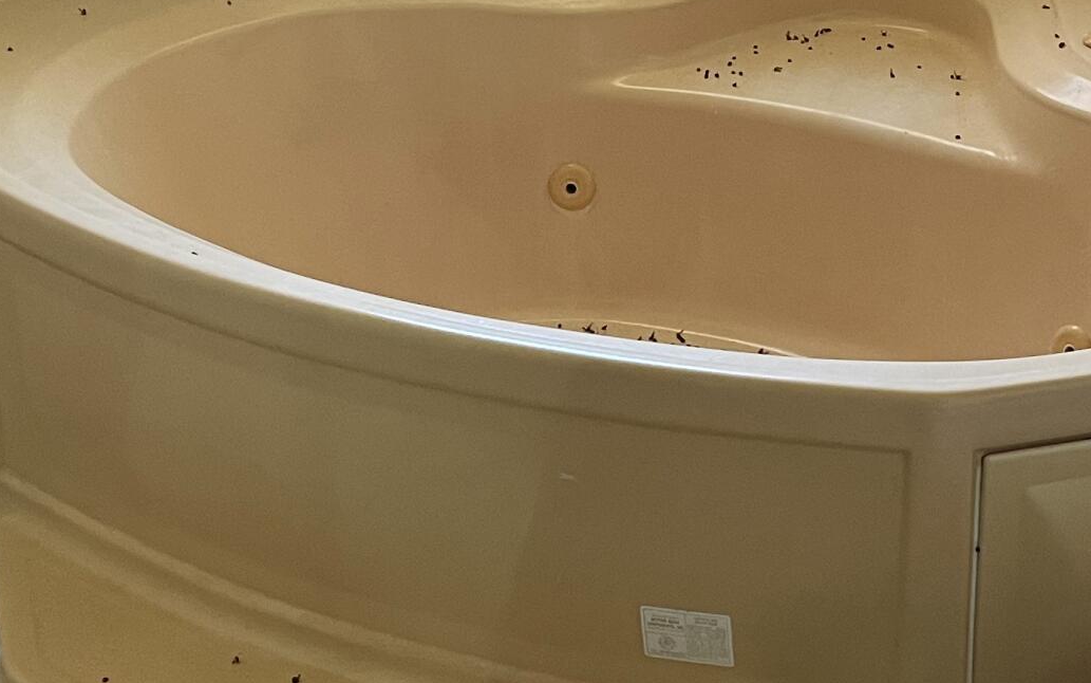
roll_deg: +1.0
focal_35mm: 80
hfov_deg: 25.6
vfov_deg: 16.3
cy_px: 200
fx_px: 2379
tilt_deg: -23.8
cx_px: 767
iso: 160
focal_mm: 5.1
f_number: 1.6
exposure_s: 1/60
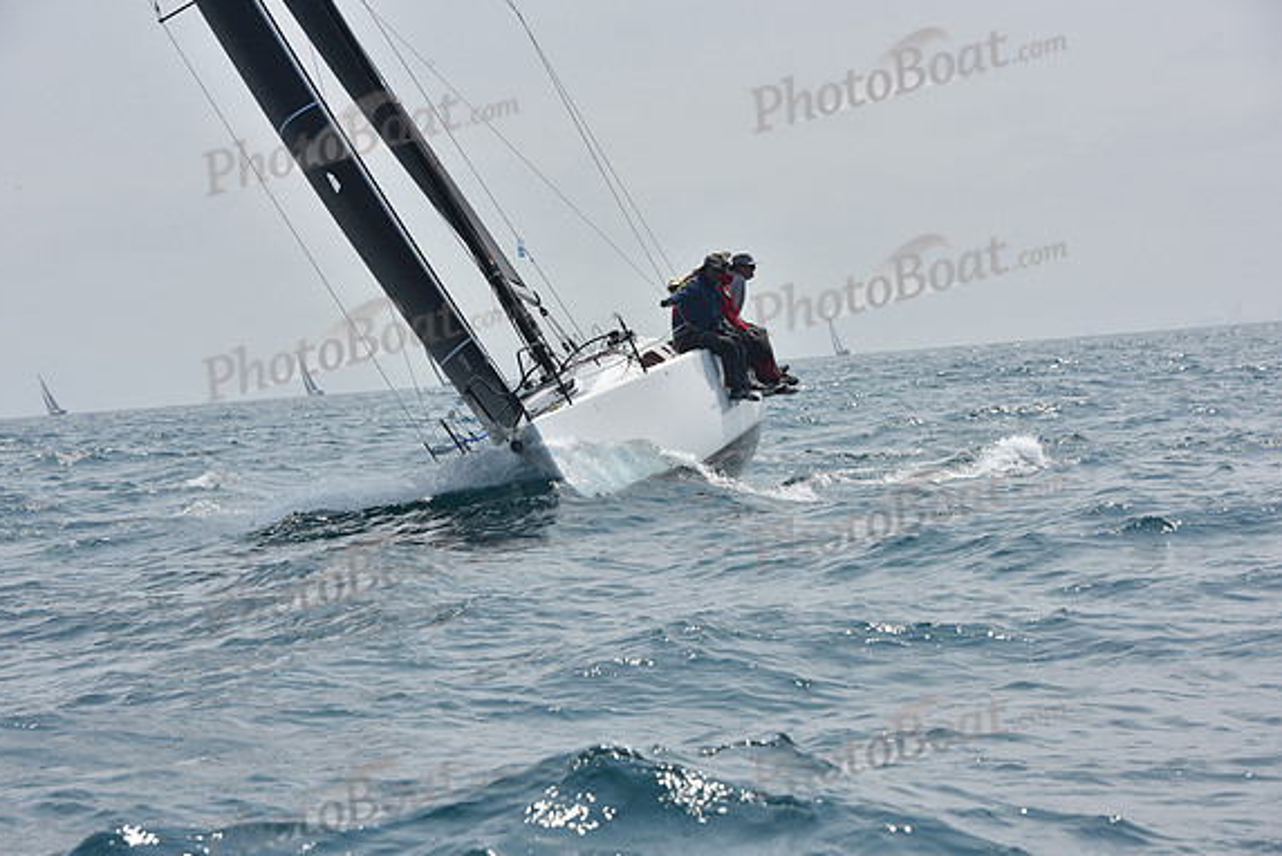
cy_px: 429
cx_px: 637
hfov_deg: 13.5
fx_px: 5415
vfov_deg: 9.0
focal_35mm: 152
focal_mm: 150
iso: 250
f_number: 13
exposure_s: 1/800
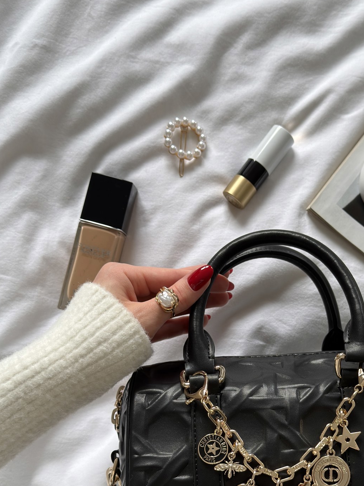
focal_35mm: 51
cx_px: 258
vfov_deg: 36.8
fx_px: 715
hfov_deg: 28.3
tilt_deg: -84.3
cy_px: 353
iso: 64
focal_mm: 6.76
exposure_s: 1/121
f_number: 1.78
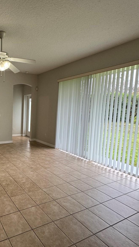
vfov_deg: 83.8
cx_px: 3
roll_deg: -1.1
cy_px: 121
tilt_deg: -6.3
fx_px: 138
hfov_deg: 45.8
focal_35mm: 21
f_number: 2.2
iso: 160
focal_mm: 2.22
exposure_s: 1/120
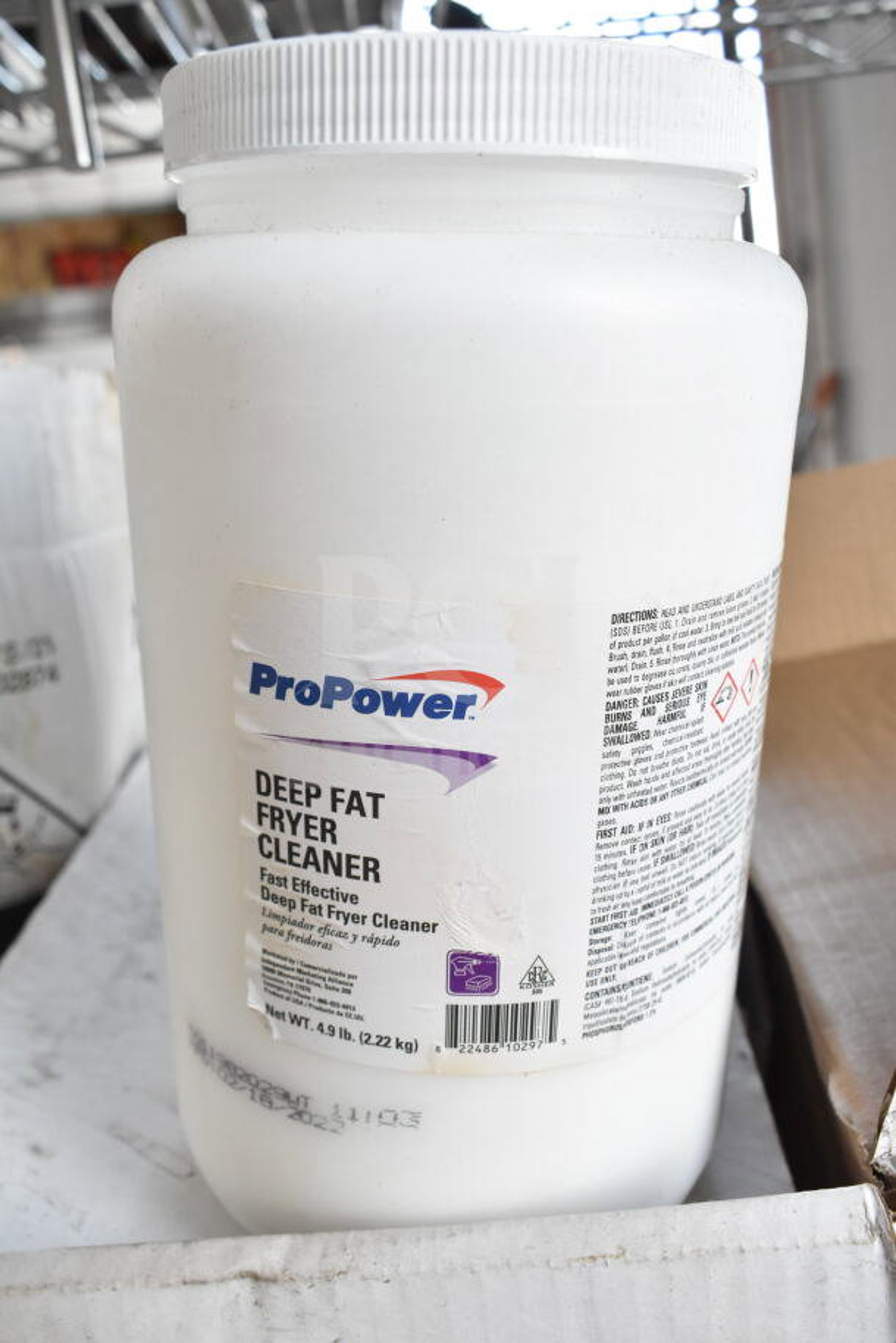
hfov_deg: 41.7
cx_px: 448
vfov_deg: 59.5
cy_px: 672
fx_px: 1175
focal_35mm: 32
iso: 1600
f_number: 7.1
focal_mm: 21
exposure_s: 1/200
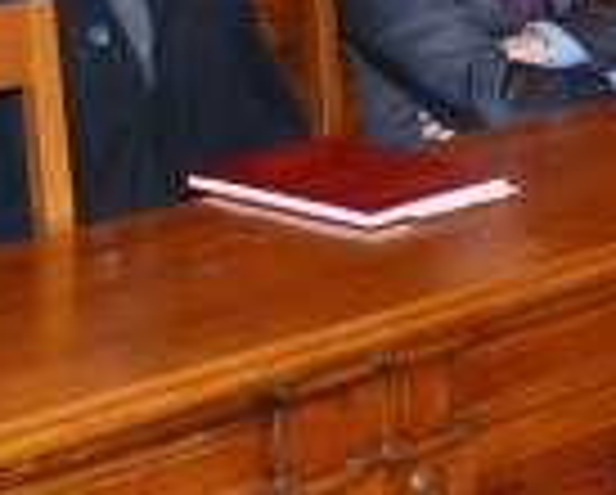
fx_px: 2519
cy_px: -130
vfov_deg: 11.0
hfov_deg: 13.5
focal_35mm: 138
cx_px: 778
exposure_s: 1/60
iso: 640
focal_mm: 30
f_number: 5.6
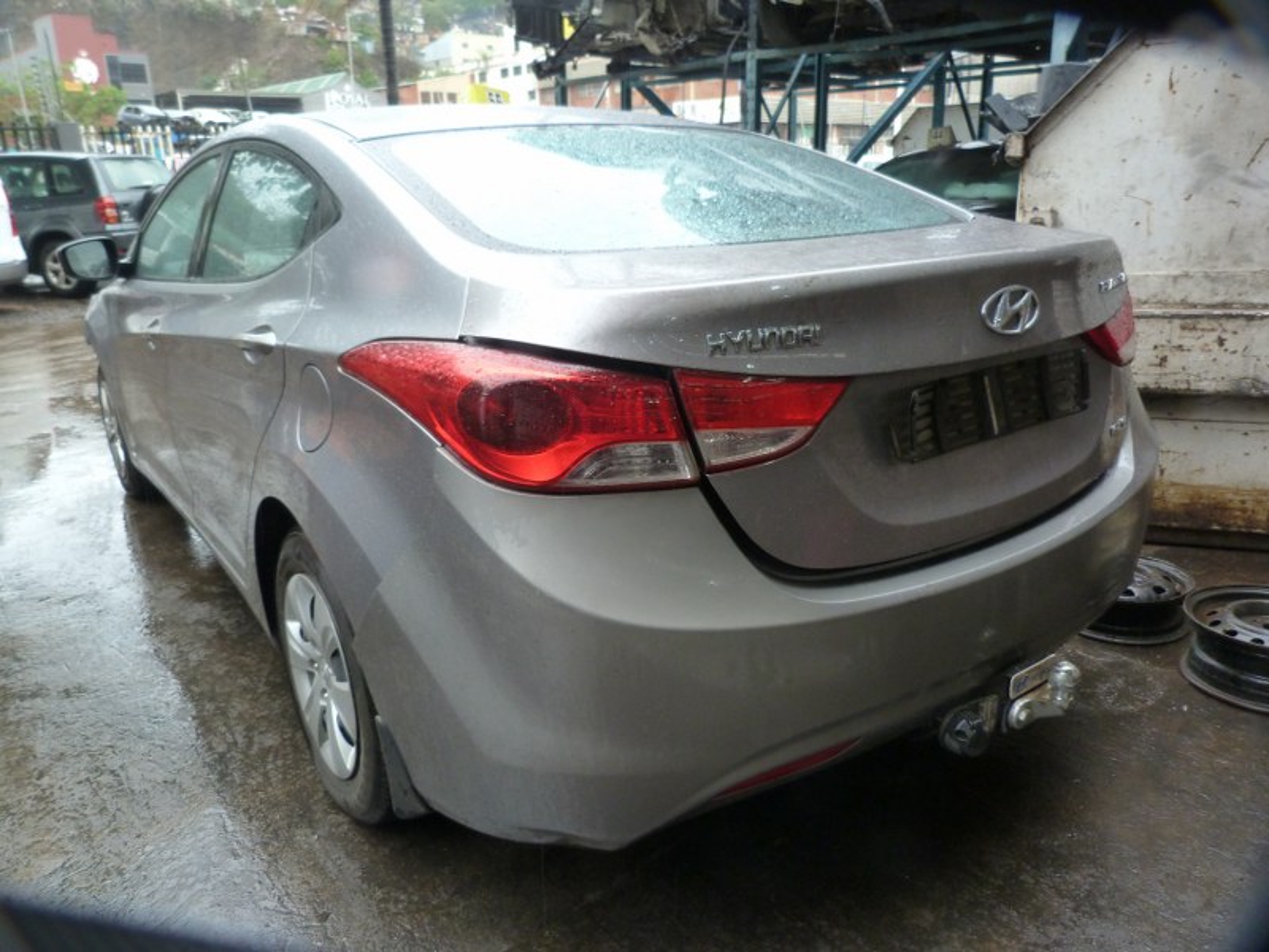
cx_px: 634
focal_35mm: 25
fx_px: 916
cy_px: 476
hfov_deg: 69.4
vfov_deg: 54.9
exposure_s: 1/60
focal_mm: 4.5
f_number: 2.8
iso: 200
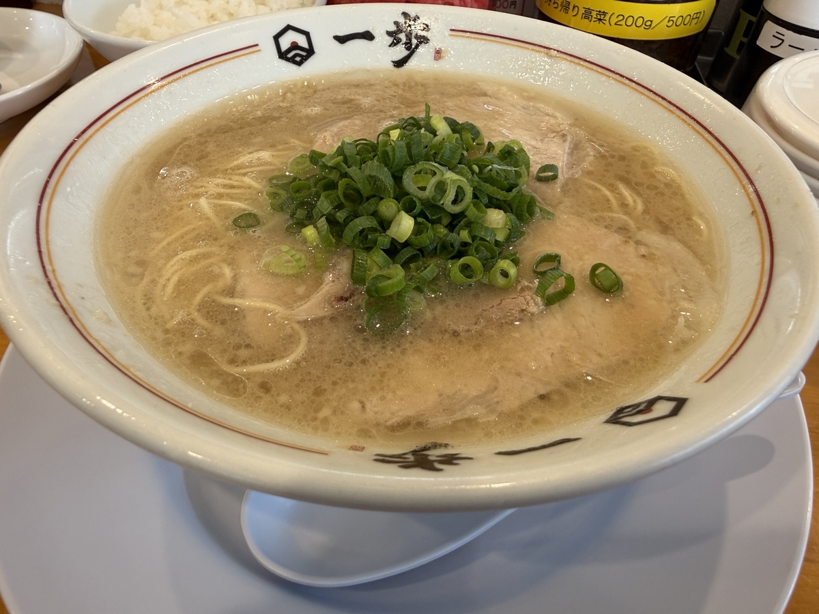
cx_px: 410
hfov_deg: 69.4
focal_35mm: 25
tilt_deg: -45.5
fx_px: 591
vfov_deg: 54.9
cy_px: 307
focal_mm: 2.22
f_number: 2.2
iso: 100
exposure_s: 1/121
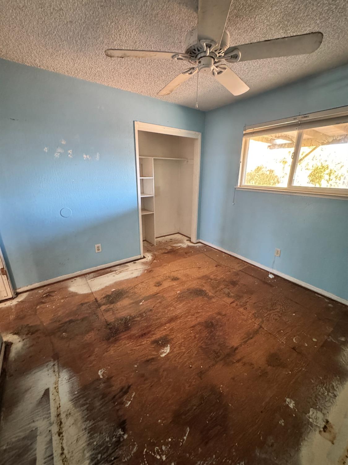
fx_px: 188
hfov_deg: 85.7
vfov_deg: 102.1
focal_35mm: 14
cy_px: 232
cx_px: 174
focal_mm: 2.22
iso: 1250
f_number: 2.2
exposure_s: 1/49
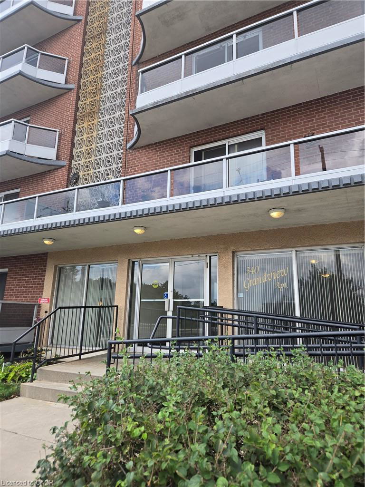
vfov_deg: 73.9
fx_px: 323
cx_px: 182
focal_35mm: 23
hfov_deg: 58.9
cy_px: 244
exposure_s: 1/405
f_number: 1.8
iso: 25
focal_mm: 5.4
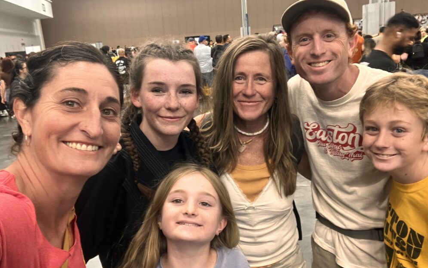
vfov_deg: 36.3
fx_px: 408
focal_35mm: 35
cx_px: 220
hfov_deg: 55.3
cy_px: 149
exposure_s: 1/60
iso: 125
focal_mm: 2.87
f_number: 2.2
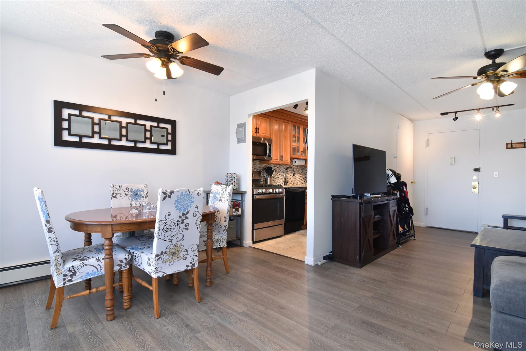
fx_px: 241
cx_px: 263
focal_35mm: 16
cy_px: 176
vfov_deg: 72.0
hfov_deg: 95.0
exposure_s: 1/30
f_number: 8
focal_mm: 11
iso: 640
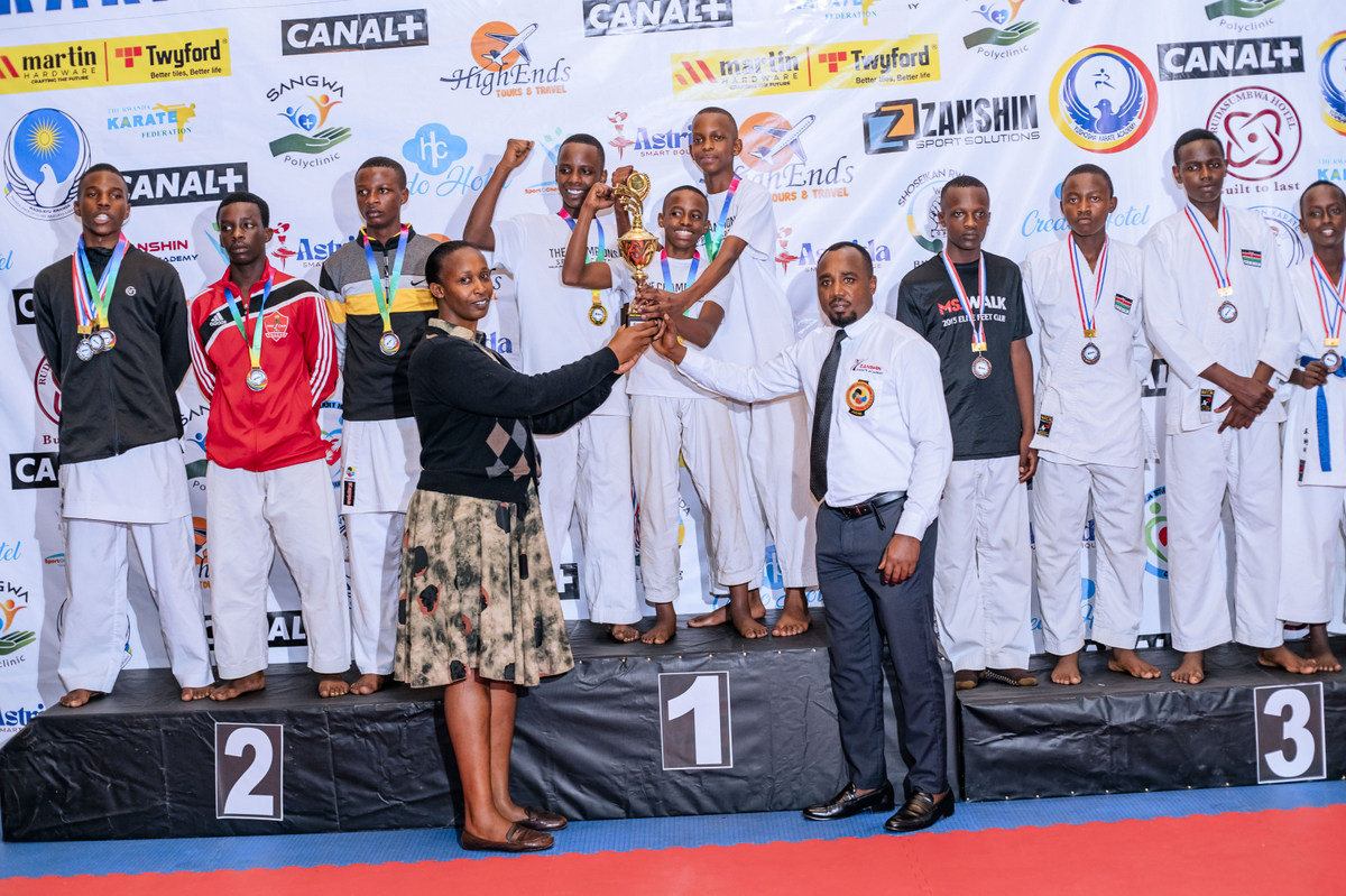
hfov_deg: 39.6
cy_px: 448
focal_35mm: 50
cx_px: 673
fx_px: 1869
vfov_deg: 27.0
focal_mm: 50
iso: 1250
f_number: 3.2
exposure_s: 1/125
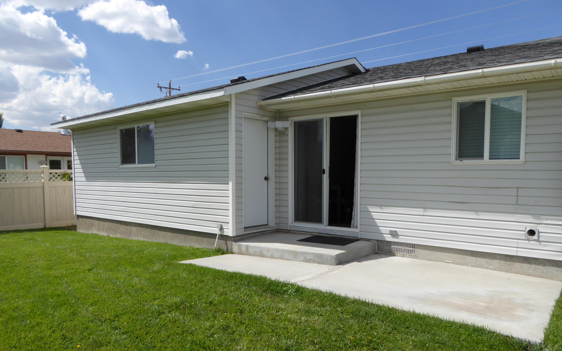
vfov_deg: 47.4
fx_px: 398
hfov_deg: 70.4
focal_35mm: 26
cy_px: 205
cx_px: 286
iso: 100
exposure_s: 1/1300
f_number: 3.3
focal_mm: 4.3
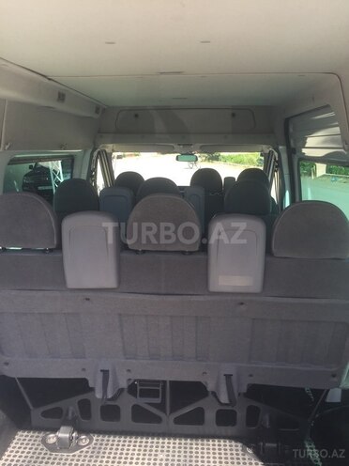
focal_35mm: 29
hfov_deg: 48.2
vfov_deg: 61.7
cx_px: 174
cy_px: 233
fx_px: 390
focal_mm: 4.15
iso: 32
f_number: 2.2
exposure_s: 1/205
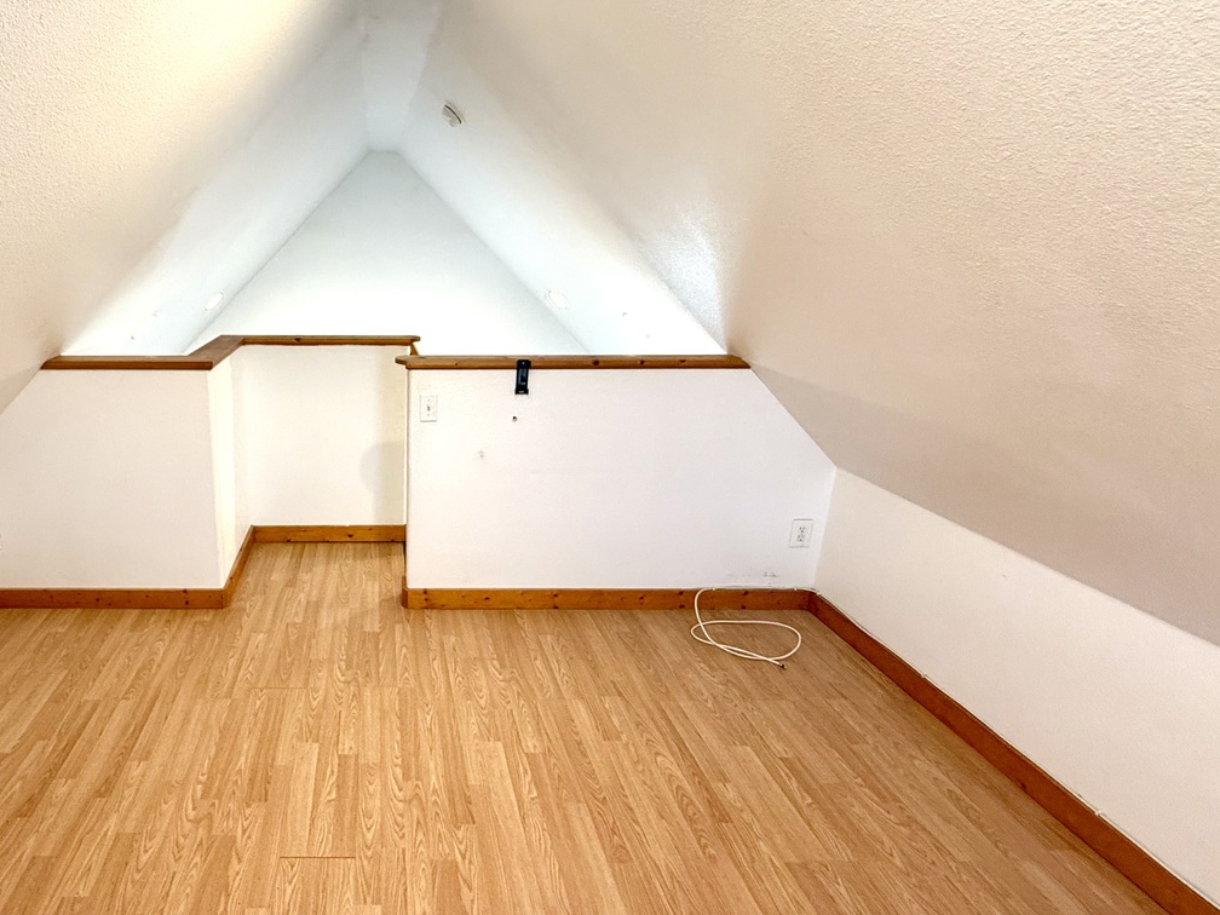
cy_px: 458
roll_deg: +0.0
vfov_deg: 66.0
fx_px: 705
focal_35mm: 20
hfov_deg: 78.2
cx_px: 375
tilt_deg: -16.6
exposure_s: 1/60
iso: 200
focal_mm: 2.22
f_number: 2.2
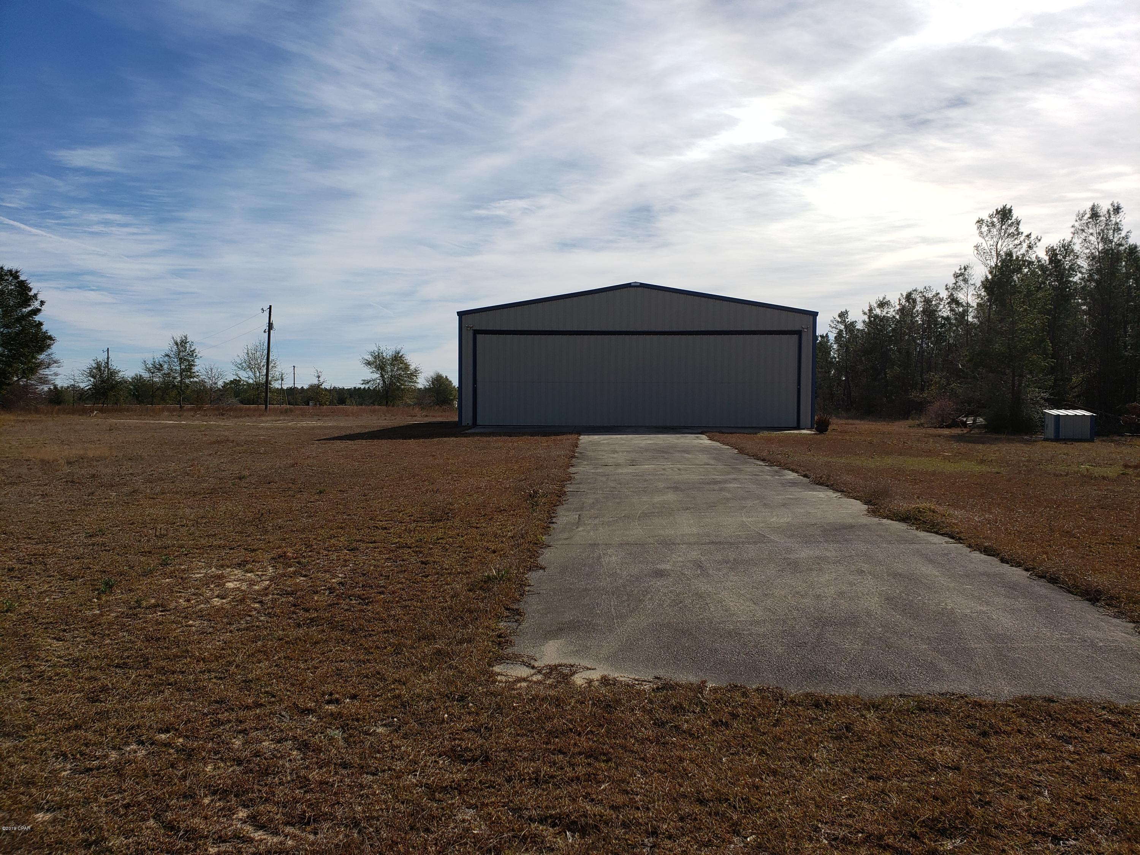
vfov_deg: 53.1
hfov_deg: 67.3
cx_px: 570
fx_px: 856
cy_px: 428
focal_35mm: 26
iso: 50
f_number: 2.4
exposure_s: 1/3109
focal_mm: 4.3
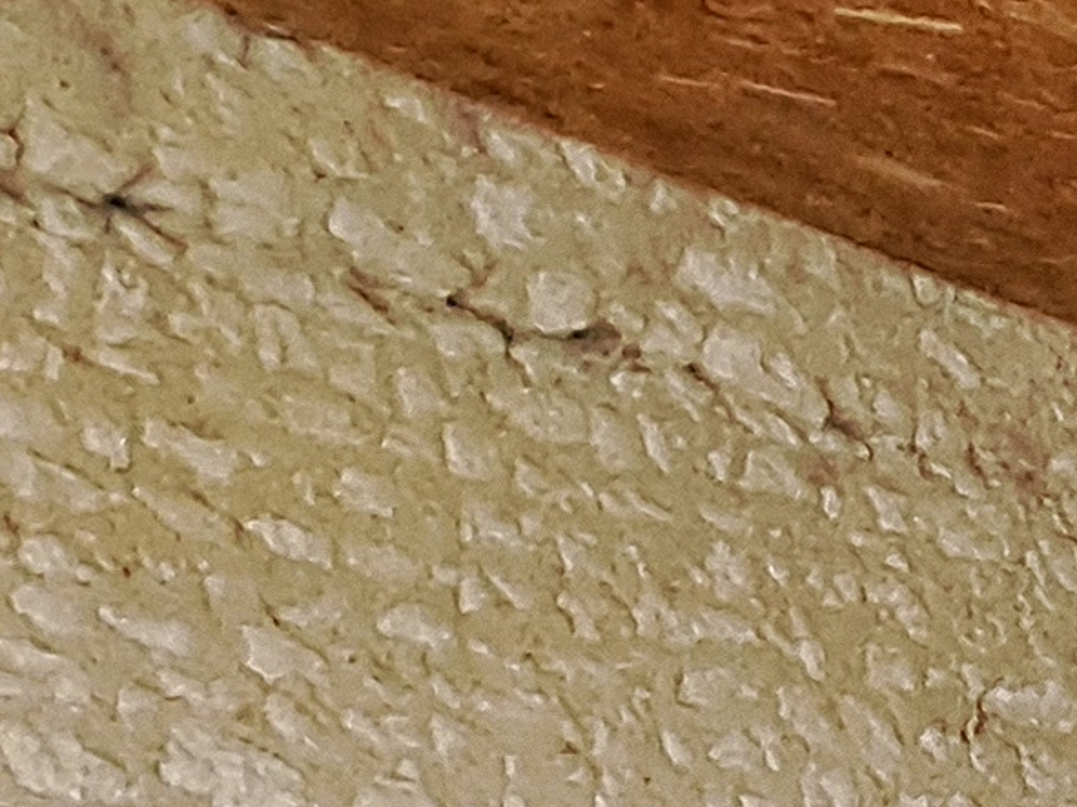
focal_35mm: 88
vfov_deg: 14.3
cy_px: 1558
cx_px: 3326
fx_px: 2737
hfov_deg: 11.1
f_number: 2.2
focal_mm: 1.74
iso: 200
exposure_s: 1/33
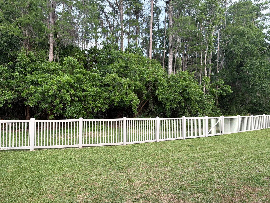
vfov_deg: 56.8
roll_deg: -0.7
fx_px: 187
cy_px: 102
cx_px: 135
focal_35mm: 24
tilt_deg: -1.6
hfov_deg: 71.6
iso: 64
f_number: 1.78
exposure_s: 1/216
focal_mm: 6.76
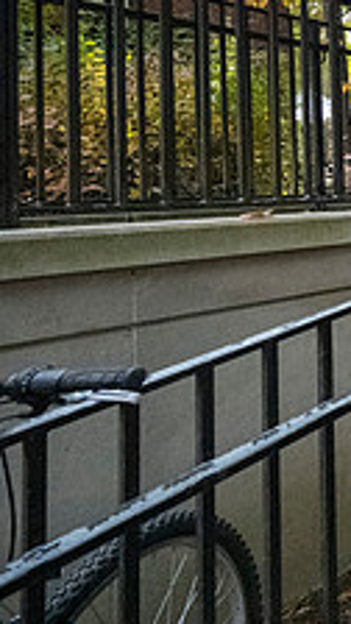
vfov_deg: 49.2
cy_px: 110
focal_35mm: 38
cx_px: 738
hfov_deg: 18.0
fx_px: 629
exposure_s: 1/8000
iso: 12800
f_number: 4
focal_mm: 14
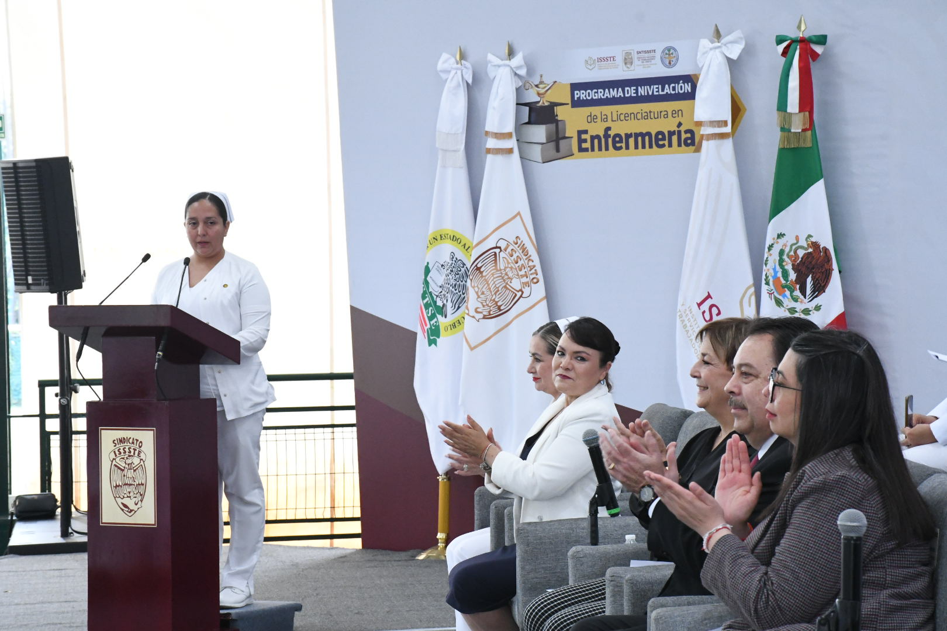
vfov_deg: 12.2
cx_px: 474
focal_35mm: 112
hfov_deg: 18.3
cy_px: 316
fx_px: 2946
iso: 5000
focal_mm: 75
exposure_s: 1/125
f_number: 11
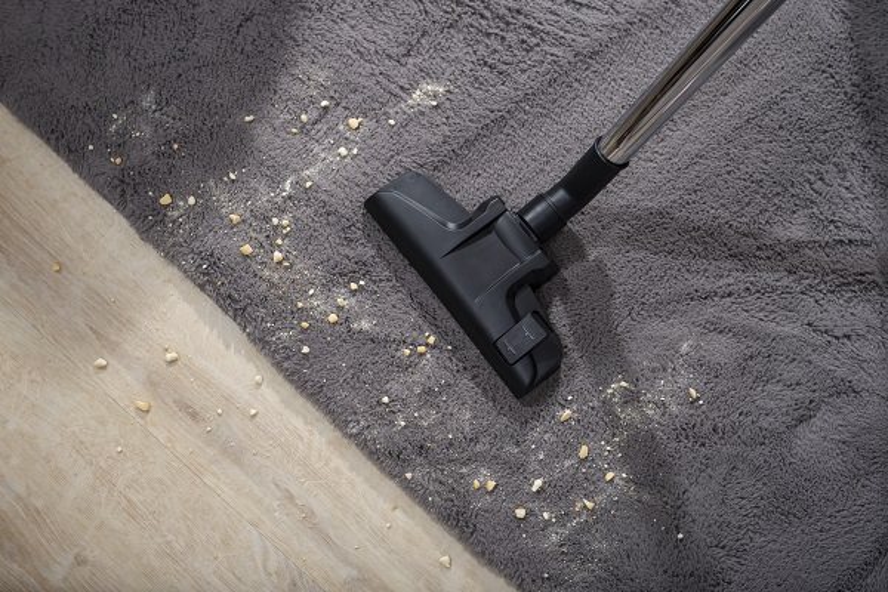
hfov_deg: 54.4
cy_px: 296
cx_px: 444
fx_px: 863
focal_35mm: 35
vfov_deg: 37.9
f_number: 5
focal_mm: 35
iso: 100
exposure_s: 1/200
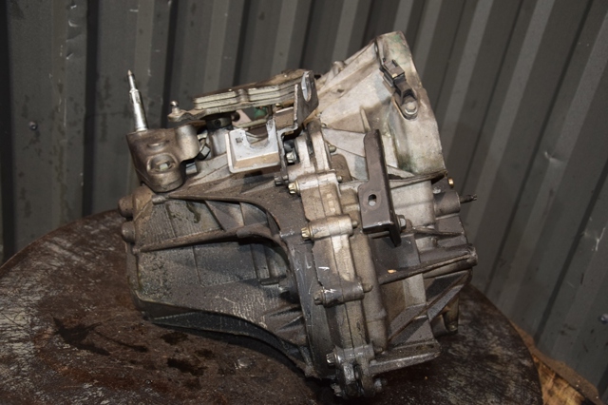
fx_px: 633
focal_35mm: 38
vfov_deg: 35.5
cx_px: 304
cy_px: 202
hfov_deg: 51.3
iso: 800
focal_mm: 25
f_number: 5
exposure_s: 1/60
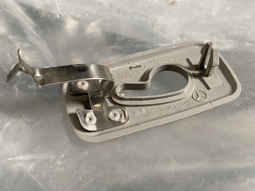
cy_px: 96
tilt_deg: -39.2
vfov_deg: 54.8
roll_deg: +9.2
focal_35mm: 25
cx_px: 128
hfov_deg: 69.4
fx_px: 184
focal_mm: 4.25
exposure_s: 1/50
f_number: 1.8
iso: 100
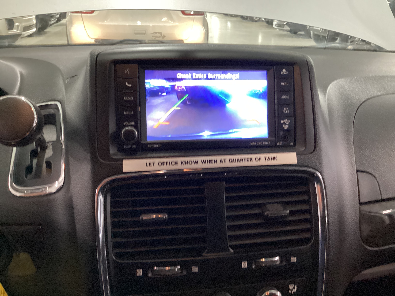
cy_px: 148
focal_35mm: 31
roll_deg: -2.0
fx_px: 354
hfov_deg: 58.4
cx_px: 198
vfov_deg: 45.4
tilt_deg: -25.3
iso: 400
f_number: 2.4
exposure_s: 1/30
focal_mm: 3.3
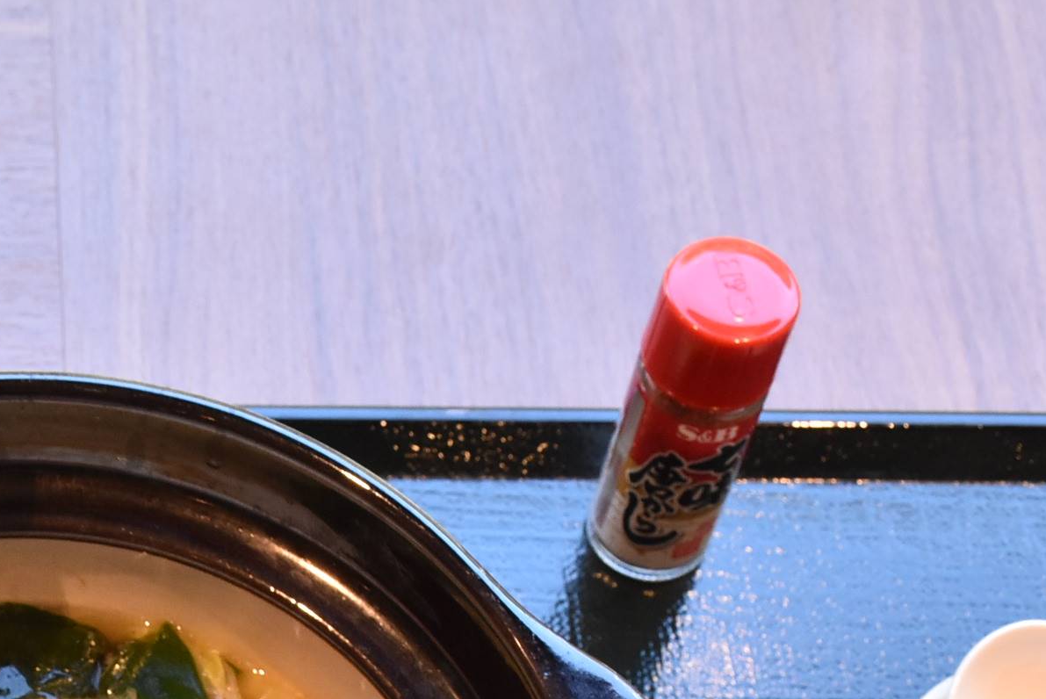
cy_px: 777
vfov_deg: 13.7
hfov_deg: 20.5
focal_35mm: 98
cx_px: 162
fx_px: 2849
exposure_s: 1/60
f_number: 8
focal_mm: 26
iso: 1600
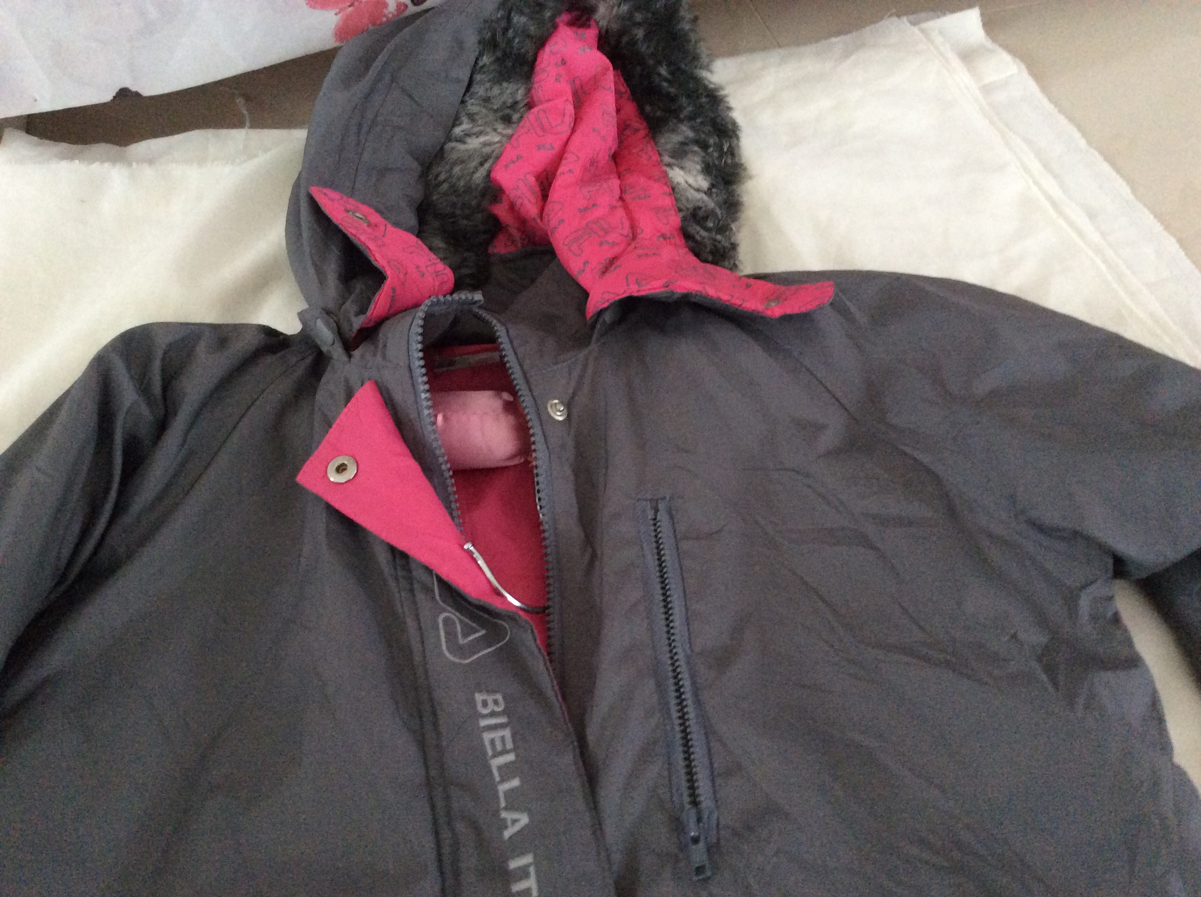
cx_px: 600
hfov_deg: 56.9
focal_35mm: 32
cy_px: 448
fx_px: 1109
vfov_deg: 44.1
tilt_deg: -50.5
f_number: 2.4
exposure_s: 1/25
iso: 200
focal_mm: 3.3
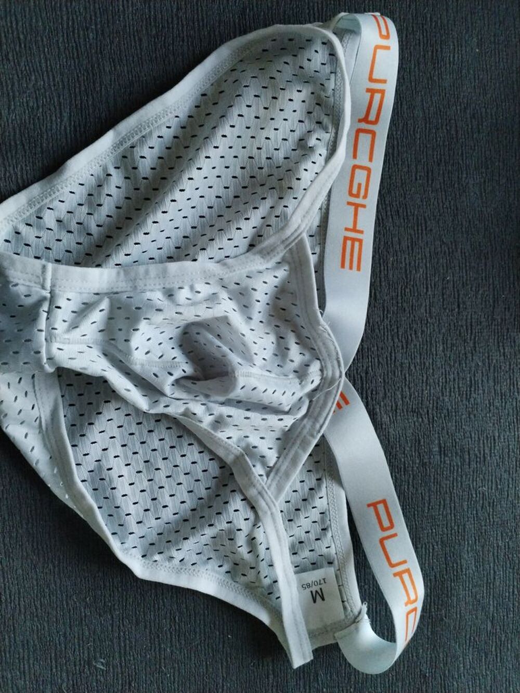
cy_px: 346
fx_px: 581
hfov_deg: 48.2
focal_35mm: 29
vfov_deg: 61.7
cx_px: 260
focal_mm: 4.75
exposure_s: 1/33.3
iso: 758
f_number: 1.8
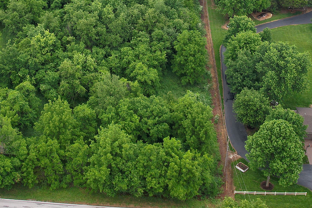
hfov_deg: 29.3
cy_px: -38
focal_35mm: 68
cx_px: 85
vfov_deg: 19.0
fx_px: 590
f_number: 2.8
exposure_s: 1/160
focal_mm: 8.38
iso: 100
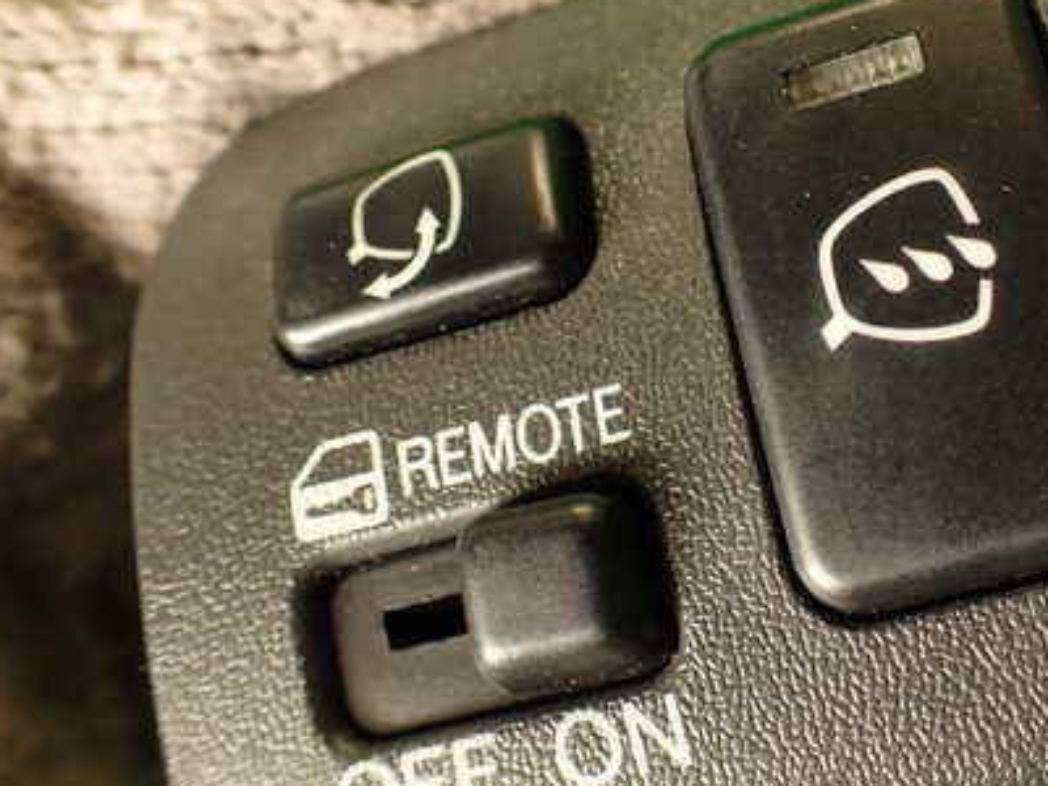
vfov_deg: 32.1
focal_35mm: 45
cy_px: 301
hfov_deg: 41.4
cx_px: 715
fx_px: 1362
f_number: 2.3
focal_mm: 5.4
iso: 200
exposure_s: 1/60
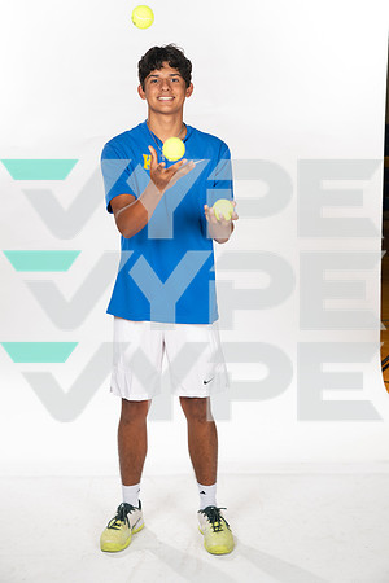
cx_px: 194
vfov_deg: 31.0
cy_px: 292
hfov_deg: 20.9
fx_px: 1053
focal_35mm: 65
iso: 800
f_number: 7.1
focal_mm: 65
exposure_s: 1/320
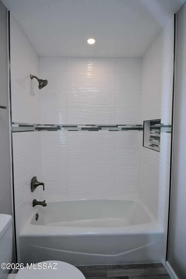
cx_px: 93
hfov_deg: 67.4
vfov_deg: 90.0
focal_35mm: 18
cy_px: 140
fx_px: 140
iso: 400
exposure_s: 1/160
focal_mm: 12
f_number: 6.3
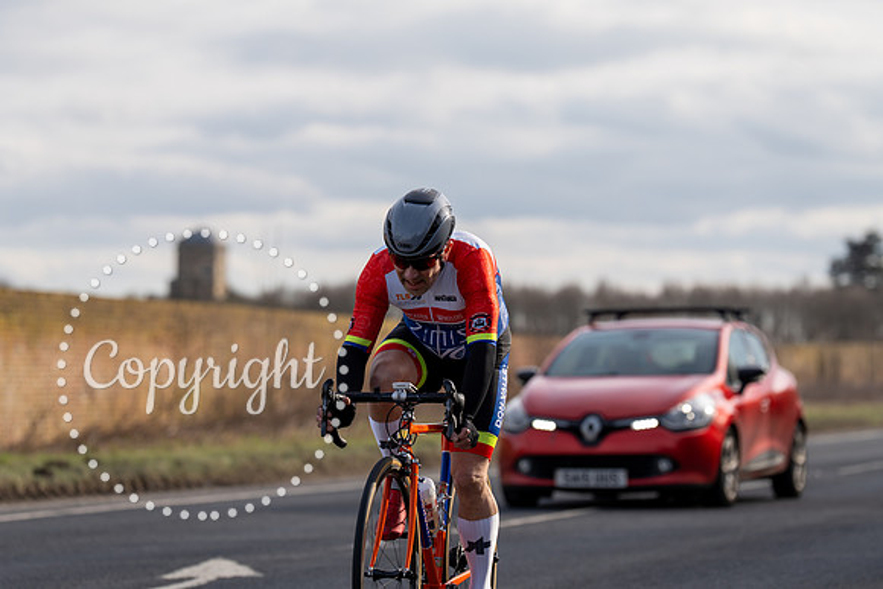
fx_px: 3729
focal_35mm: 152
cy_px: 294
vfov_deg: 9.0
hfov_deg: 13.5
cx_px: 442
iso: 100
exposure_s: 1/800
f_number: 4
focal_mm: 152
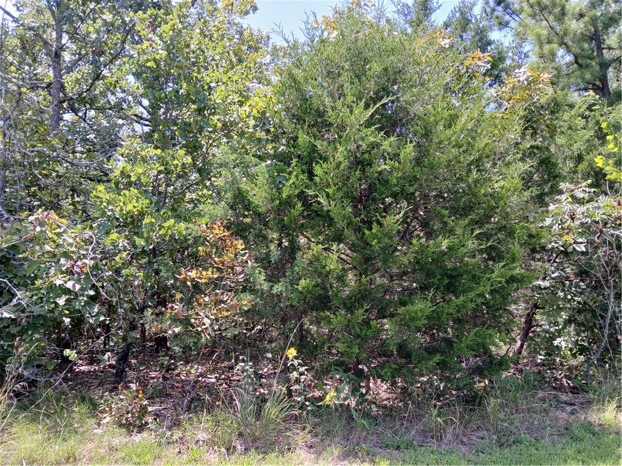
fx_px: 467
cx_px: 311
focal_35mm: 26
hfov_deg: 67.3
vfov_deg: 53.1
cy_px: 233
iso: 25
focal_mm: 3.98
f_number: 1.8
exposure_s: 1/120
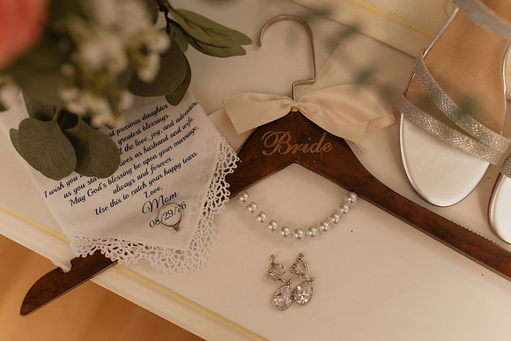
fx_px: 522
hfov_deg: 52.1
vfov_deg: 36.2
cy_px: 170
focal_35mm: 37
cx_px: 255
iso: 320
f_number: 2.2
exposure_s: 1/80
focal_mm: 35
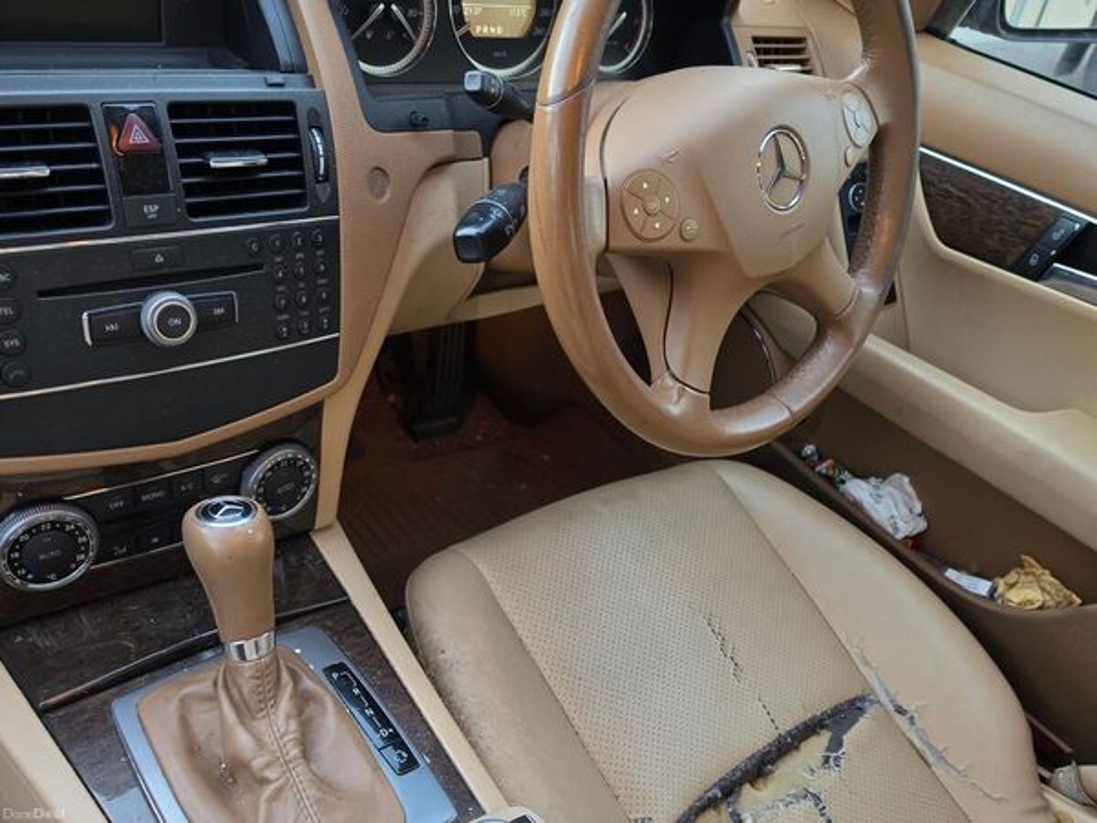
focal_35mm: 23
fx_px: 729
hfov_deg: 73.9
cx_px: 548
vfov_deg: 58.9
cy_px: 412
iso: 160
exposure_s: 1/59
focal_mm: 6.5
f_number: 1.4
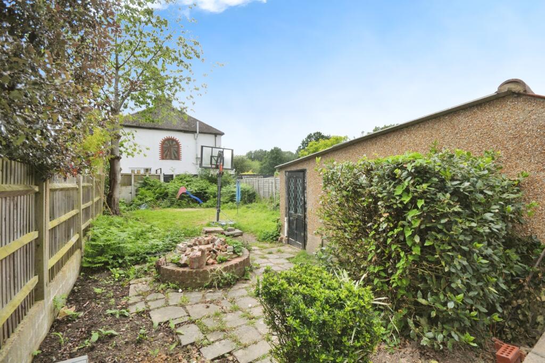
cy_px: 182
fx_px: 227
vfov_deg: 77.2
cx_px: 272
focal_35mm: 15
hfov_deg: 100.4
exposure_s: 1/250
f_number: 8
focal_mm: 10
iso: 500
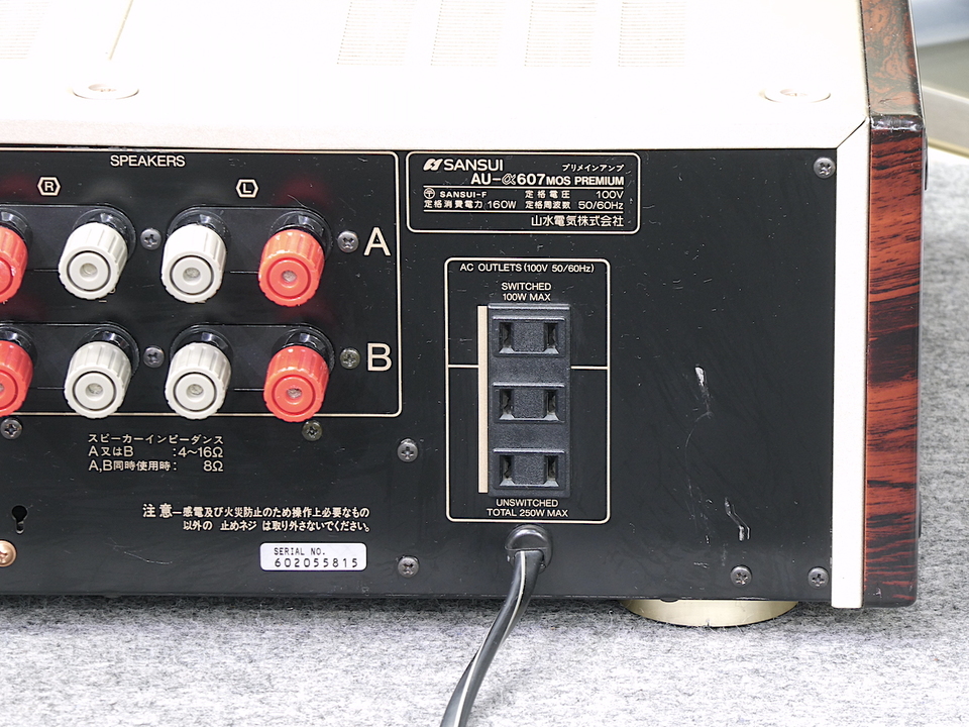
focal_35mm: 200
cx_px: 484
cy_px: 364
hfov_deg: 9.9
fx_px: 5599
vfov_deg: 7.4
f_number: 5.6
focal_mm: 35.8
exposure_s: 2.5
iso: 100
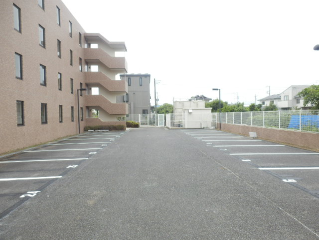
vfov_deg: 56.8
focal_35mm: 24
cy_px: 120
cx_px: 160
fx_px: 221
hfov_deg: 71.6
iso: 80
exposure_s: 1/500
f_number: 3
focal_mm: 4.2
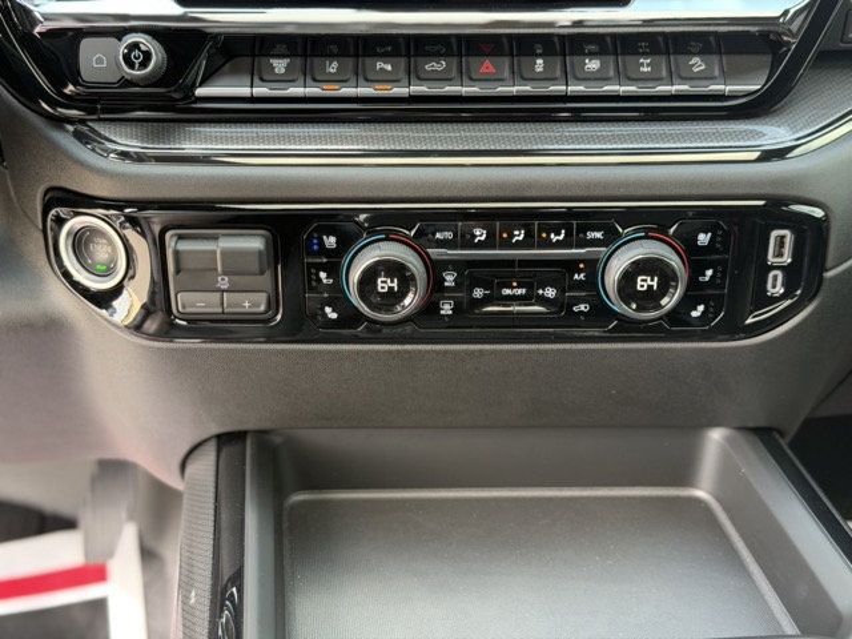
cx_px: 426
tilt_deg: -25.5
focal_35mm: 48
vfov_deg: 30.3
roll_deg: +0.2
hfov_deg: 39.7
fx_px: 1181
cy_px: 320
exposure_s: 1/75
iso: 200
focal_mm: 6.76
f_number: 1.78
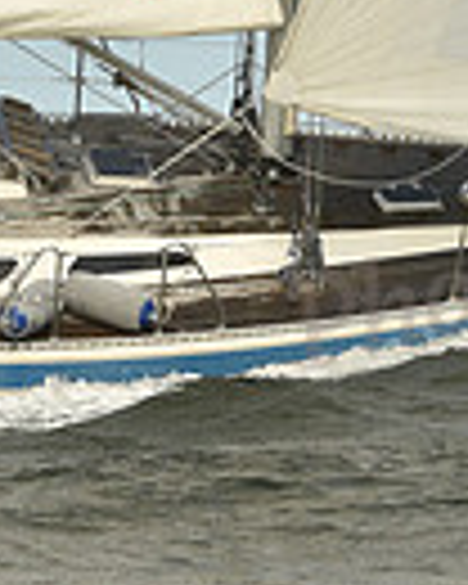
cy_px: 83
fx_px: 5090
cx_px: 63
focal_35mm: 294
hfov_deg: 5.3
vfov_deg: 6.6
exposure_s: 1/800
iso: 250
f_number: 9
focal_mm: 70
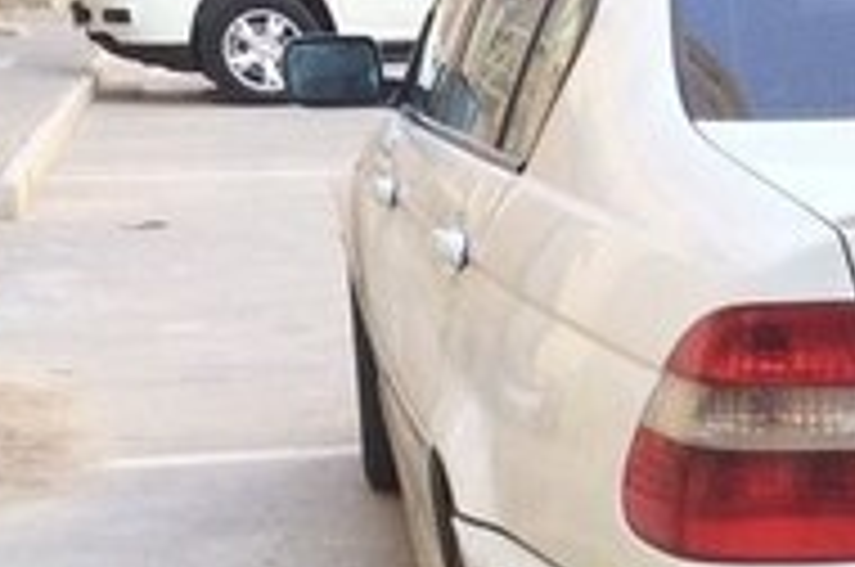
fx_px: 2490
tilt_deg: -18.1
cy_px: 677
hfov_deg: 18.1
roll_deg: -1.5
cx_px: 1125
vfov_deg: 12.7
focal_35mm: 105
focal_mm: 4.15
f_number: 2.2
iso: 32
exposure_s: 1/366
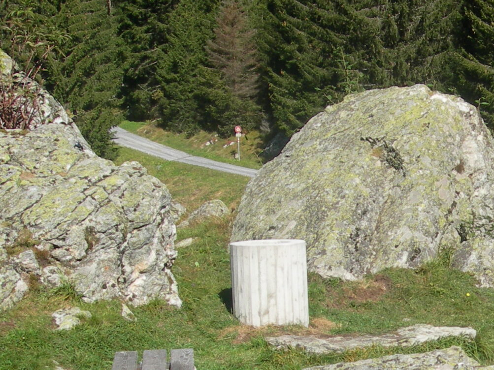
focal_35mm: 97
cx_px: 536
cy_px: 388
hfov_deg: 19.4
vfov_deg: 14.9
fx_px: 1384
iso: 50
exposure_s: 1/422
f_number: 4.8
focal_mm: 7.8
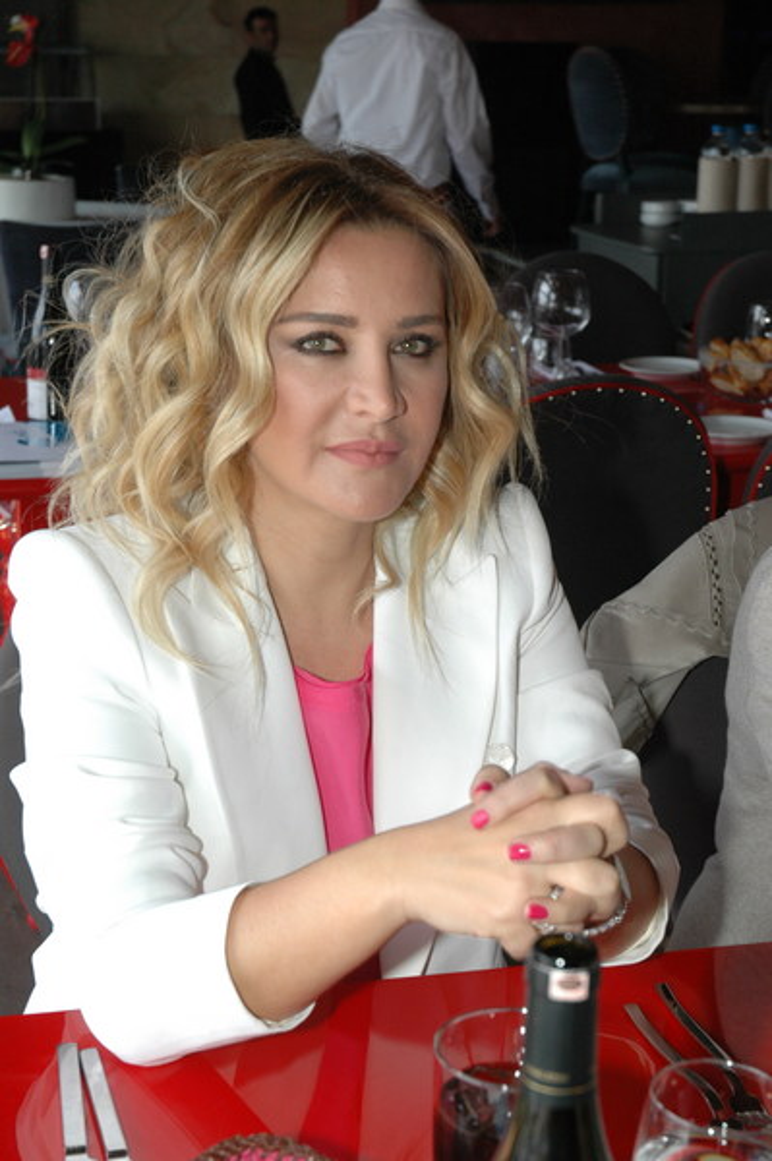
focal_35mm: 60
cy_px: 580
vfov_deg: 33.4
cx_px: 386
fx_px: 1933
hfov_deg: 22.6
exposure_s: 1/160
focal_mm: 40
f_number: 6.3
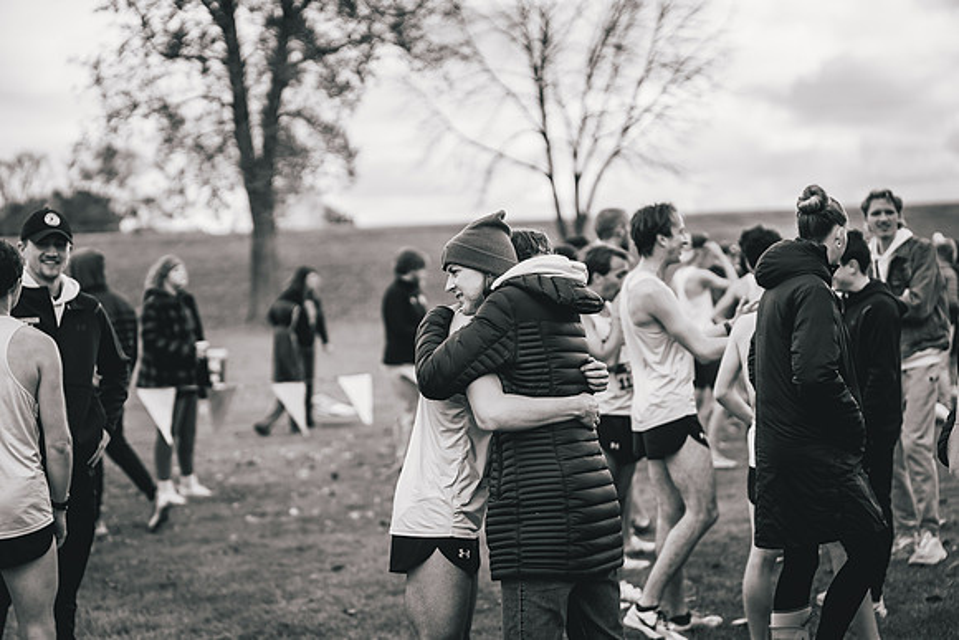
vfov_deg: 19.5
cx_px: 480
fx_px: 1865
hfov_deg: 28.8
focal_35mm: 70
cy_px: 320
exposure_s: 1/2500
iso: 200
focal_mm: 70
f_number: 2
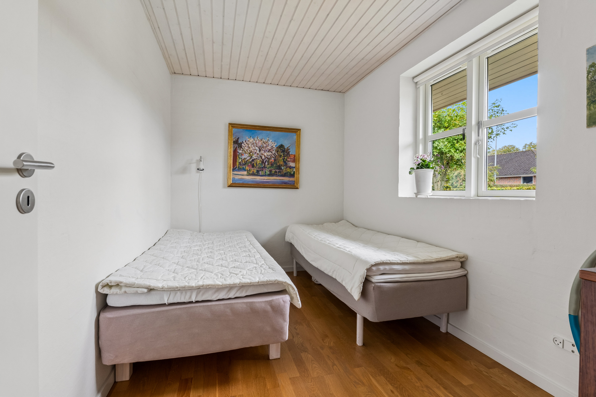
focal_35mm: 17
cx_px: 298
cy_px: 198
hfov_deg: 92.4
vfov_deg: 69.7
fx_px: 286
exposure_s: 1/15
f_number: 8
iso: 400
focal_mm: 11.5
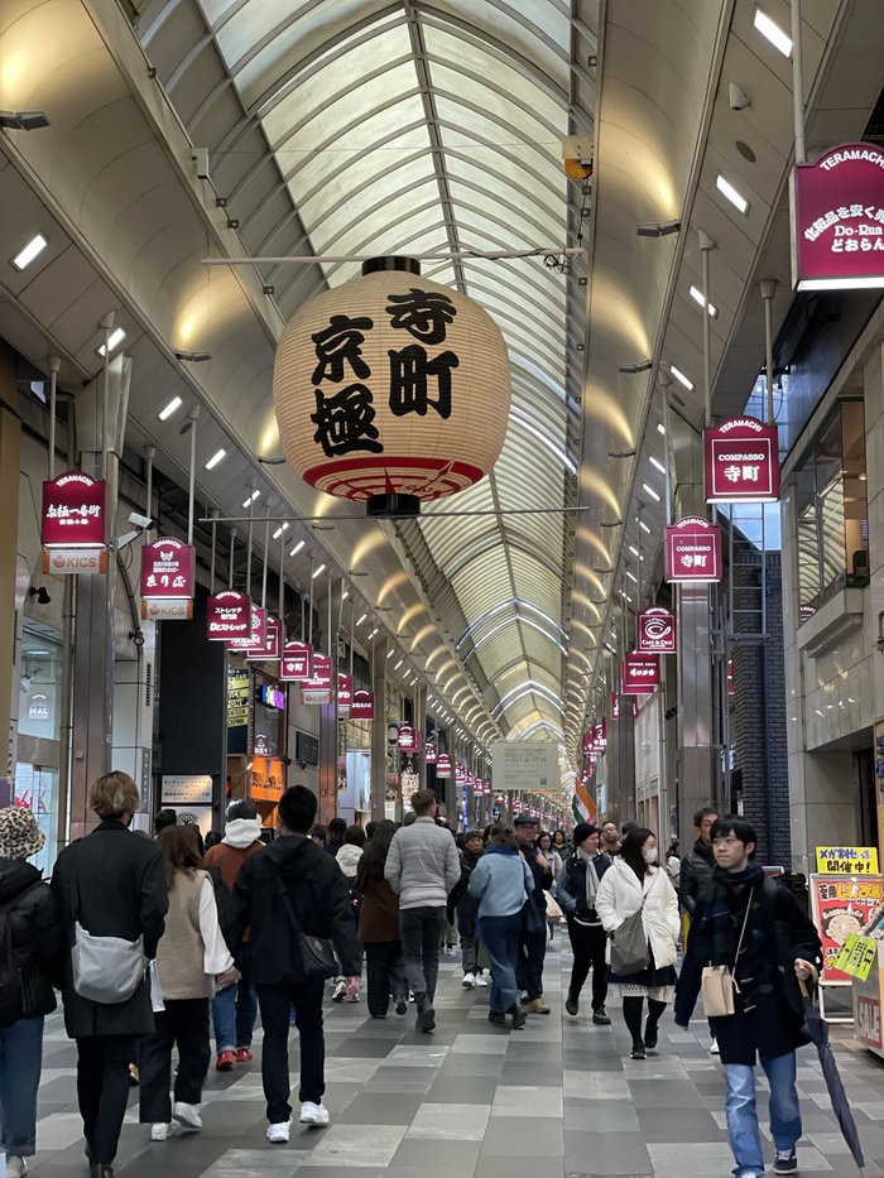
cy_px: 589
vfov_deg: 36.8
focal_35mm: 52
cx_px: 442
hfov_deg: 28.0
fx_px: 1770
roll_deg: +0.0
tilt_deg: +9.2
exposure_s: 1/120
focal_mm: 6
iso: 250
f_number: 2
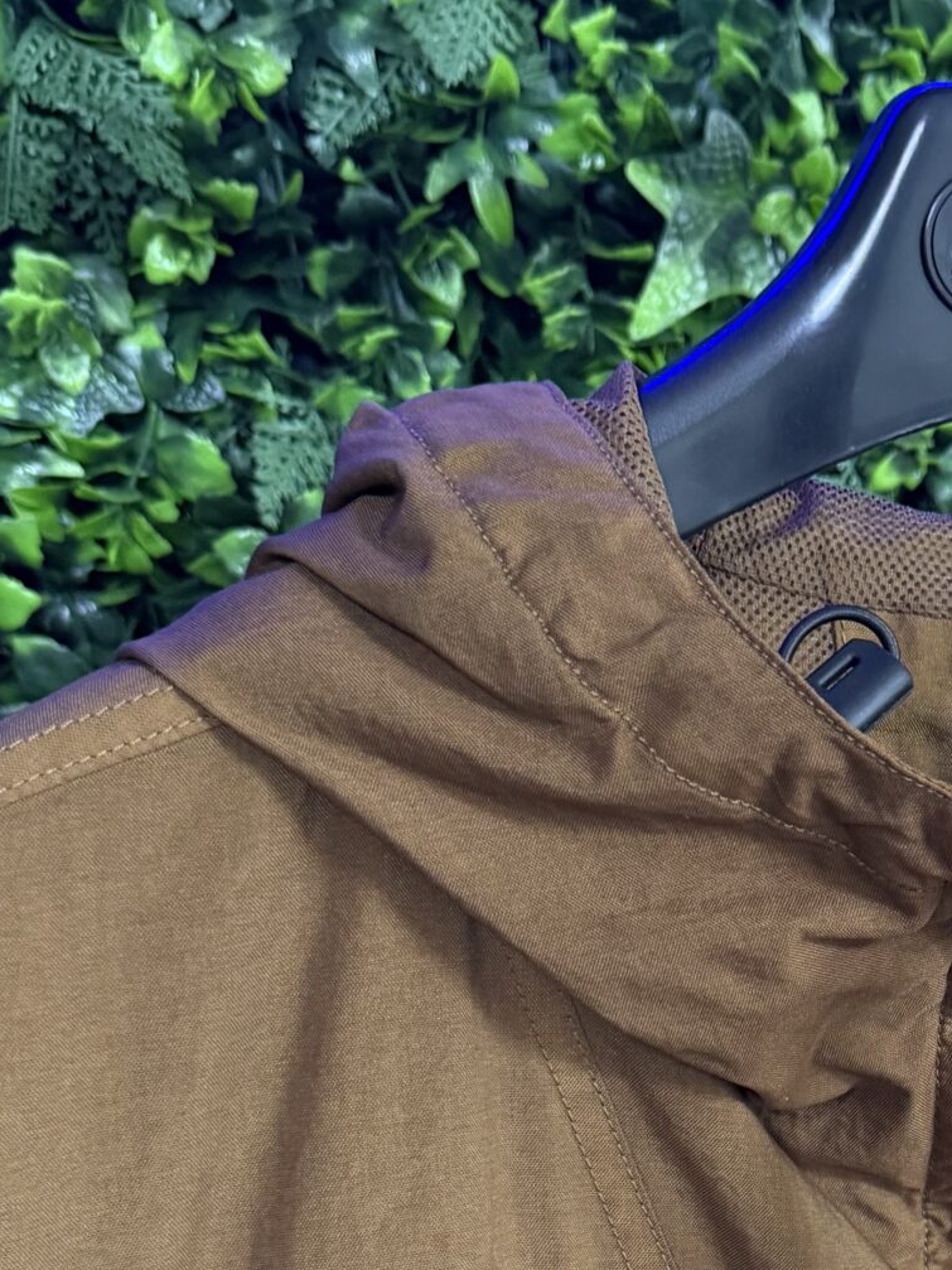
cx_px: 956
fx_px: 2237
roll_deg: -1.2
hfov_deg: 23.0
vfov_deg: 30.8
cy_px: 1039
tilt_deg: -10.0
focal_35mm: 61
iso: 800
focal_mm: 6.76
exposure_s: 1/51
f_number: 1.78
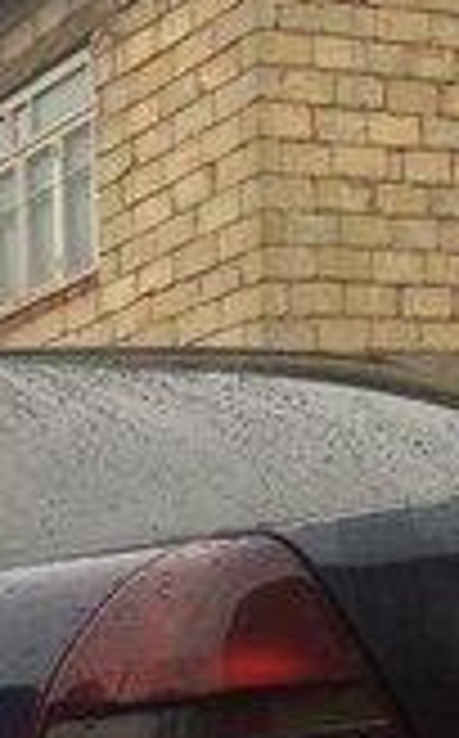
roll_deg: +3.8
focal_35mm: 93
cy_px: 1071
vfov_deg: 19.7
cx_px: -351
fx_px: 1868
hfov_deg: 12.8
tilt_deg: -5.6
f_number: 2.2
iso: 32
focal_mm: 4.15
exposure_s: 1/184
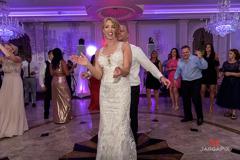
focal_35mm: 24
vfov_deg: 53.2
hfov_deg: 73.7
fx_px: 160
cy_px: 80
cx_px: 120
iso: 1600
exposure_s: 1/125
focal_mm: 24
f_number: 3.2
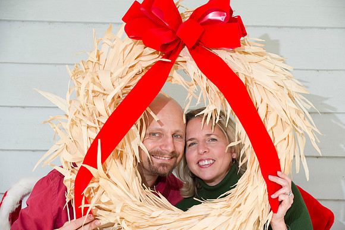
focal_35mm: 116
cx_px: 172
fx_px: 1111
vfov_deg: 11.8
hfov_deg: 17.7
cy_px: 115
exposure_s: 1/100
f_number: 5.6
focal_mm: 116
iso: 200
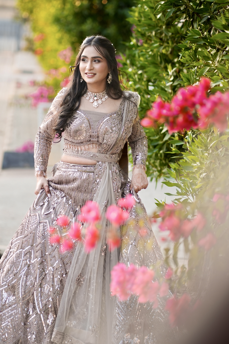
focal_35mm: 127
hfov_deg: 10.8
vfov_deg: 16.1
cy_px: 172
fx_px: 1212
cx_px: 114
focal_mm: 85
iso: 400
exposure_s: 1/500
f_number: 1.8
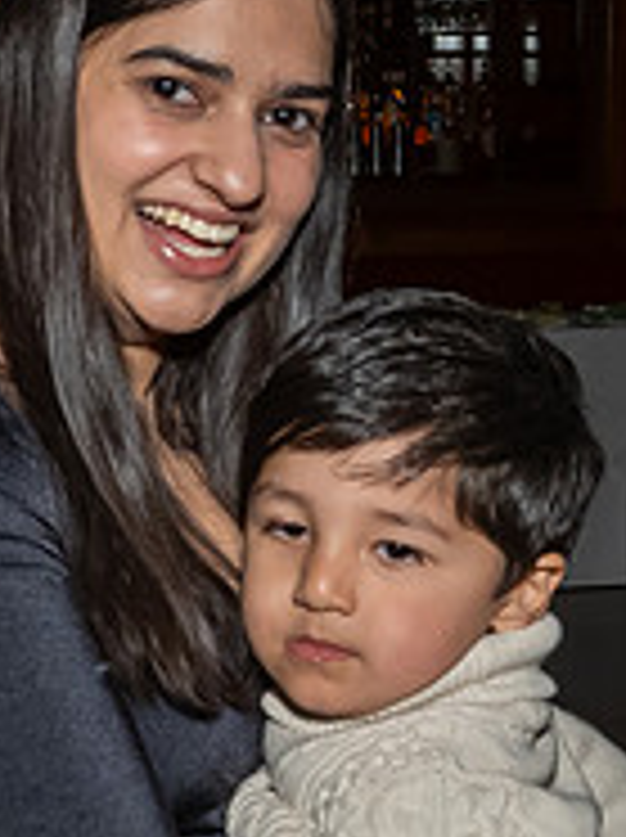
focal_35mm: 135
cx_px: 349
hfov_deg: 11.0
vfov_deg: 14.6
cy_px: 604
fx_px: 3263
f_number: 8
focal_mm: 20
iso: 1000
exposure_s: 1/250
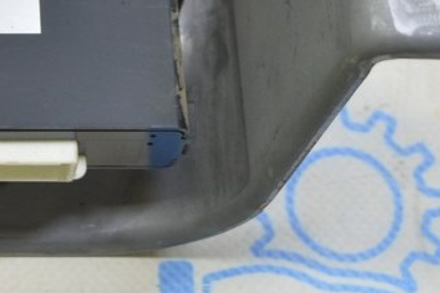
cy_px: -98
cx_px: -92
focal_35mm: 158
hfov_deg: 12.7
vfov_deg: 8.5
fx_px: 1929
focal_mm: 34
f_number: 5.6
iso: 400
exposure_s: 1/20
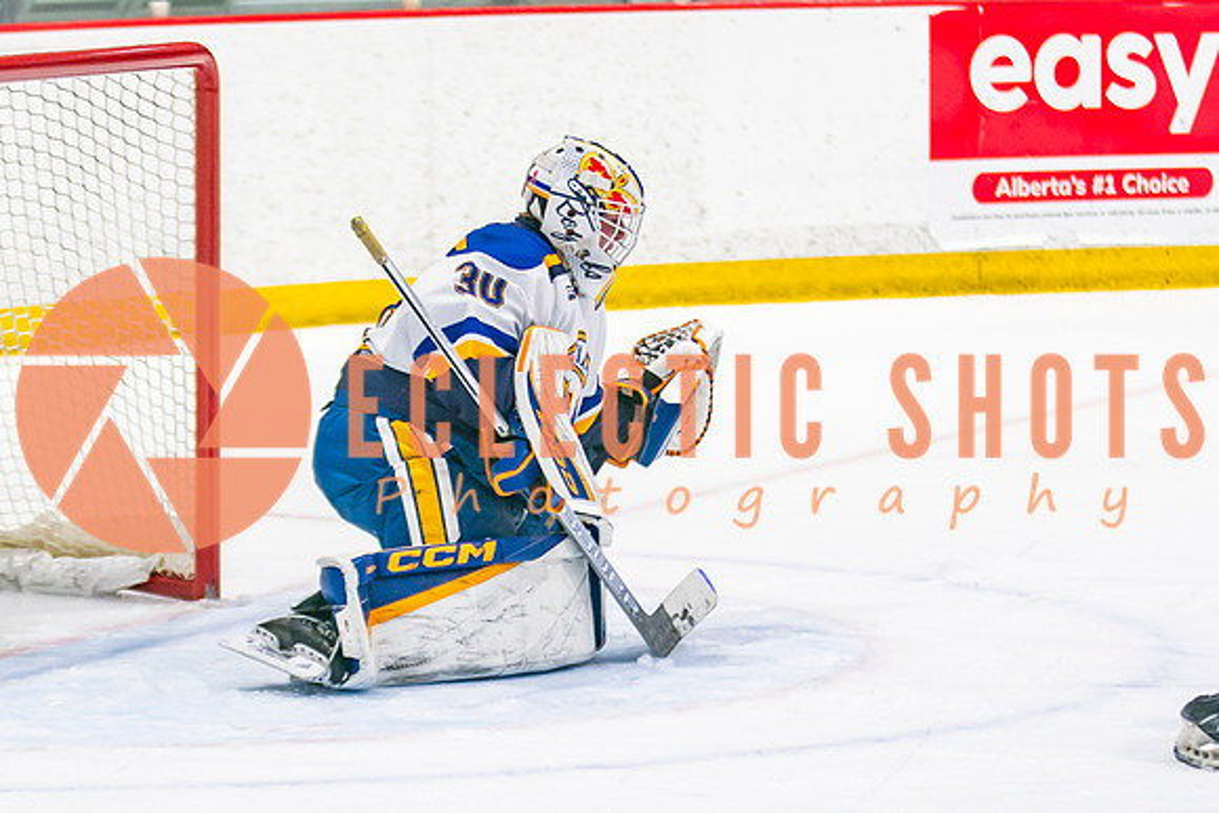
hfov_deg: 8.5
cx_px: 524
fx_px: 8174
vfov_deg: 5.7
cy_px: 449
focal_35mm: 241
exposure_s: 1/640
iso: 400
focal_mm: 100
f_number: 2.8
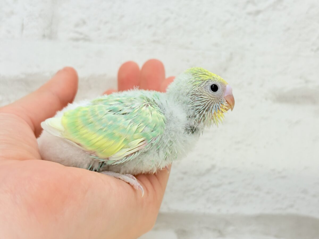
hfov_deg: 36.8
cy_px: 120
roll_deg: -2.1
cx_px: 160
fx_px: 479
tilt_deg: -4.6
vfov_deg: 28.0
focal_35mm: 52
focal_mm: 5.96
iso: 80
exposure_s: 1/100
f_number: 1.6
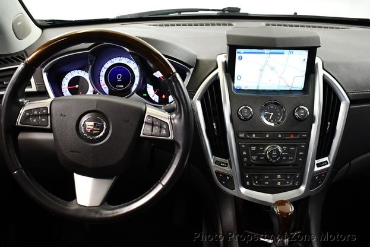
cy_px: 121
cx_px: 185
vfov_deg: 36.0
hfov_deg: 51.9
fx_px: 380
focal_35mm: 37
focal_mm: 18
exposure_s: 1/80
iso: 3200
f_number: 3.5
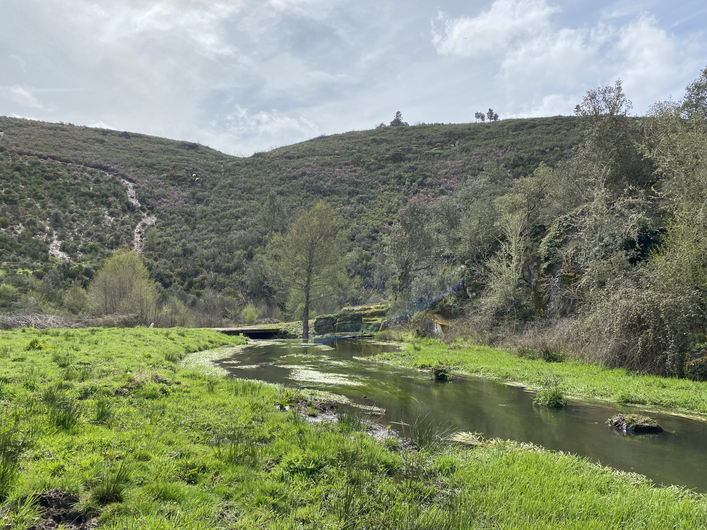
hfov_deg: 67.3
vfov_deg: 53.1
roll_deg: -0.7
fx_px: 531
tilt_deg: +3.9
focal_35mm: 26
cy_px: 265
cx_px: 354
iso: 32
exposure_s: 1/4444
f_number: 1.8
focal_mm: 4.25
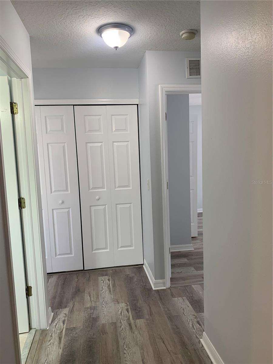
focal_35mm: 26
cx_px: 136
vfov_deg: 67.3
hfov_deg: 53.1
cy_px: 182
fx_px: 273
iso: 80
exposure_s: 1/60
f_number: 1.8
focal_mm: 4.25
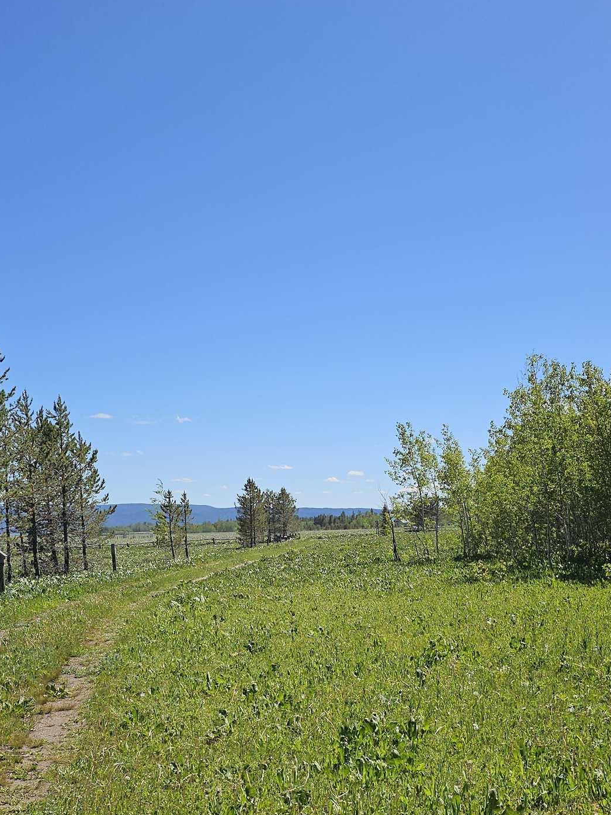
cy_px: 568
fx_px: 894
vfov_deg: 47.8
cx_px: 314
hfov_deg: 37.7
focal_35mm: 38
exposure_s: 1/1132
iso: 10
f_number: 1.7
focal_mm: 6.3
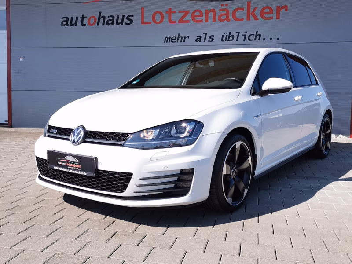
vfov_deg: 40.7
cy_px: 132
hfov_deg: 52.6
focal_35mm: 35
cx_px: 176
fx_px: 356
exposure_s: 1/2119
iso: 50
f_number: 1.8
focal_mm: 5.58
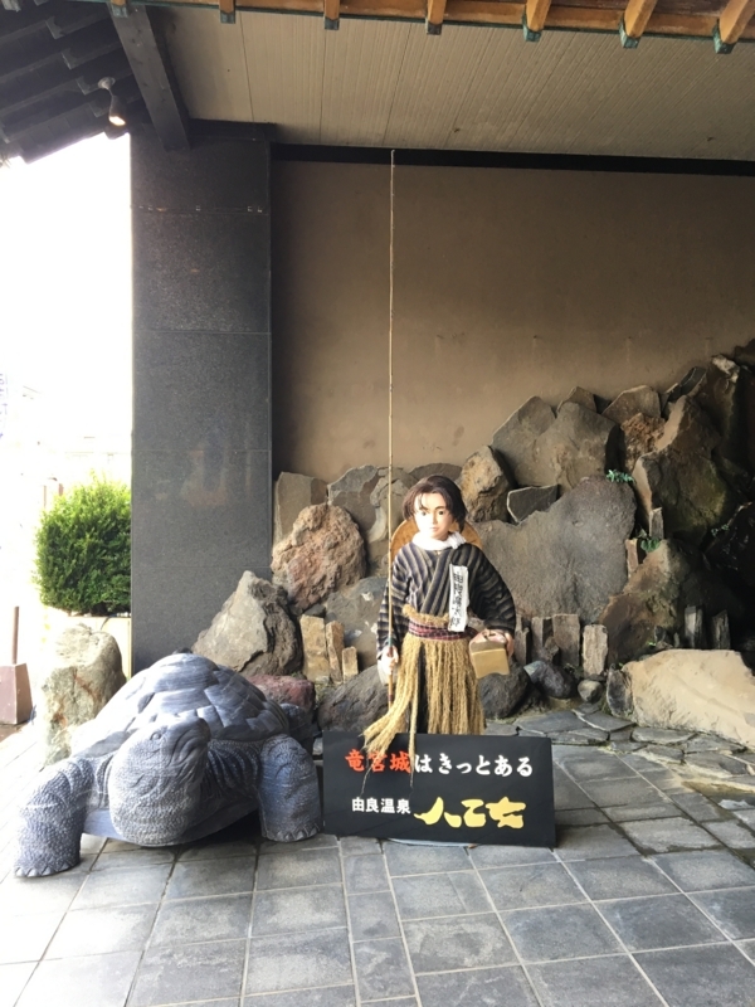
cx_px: 378
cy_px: 504
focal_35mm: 29
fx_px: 843
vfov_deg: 61.7
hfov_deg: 48.2
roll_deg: +0.0
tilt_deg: +0.2
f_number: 2.2
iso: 32
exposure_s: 1/30
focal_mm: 4.15
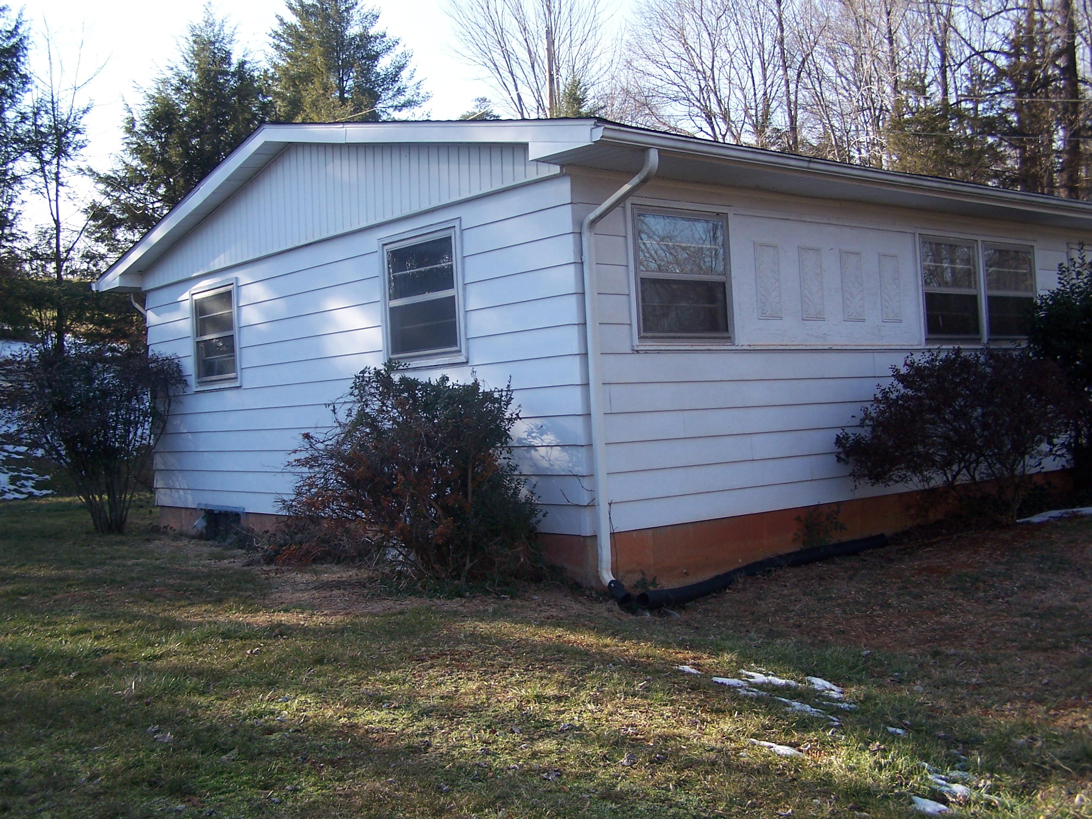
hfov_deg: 49.0
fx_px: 1199
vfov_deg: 37.7
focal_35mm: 38
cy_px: 410
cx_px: 546
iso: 80
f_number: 2.8
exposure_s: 1/320
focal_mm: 6.3
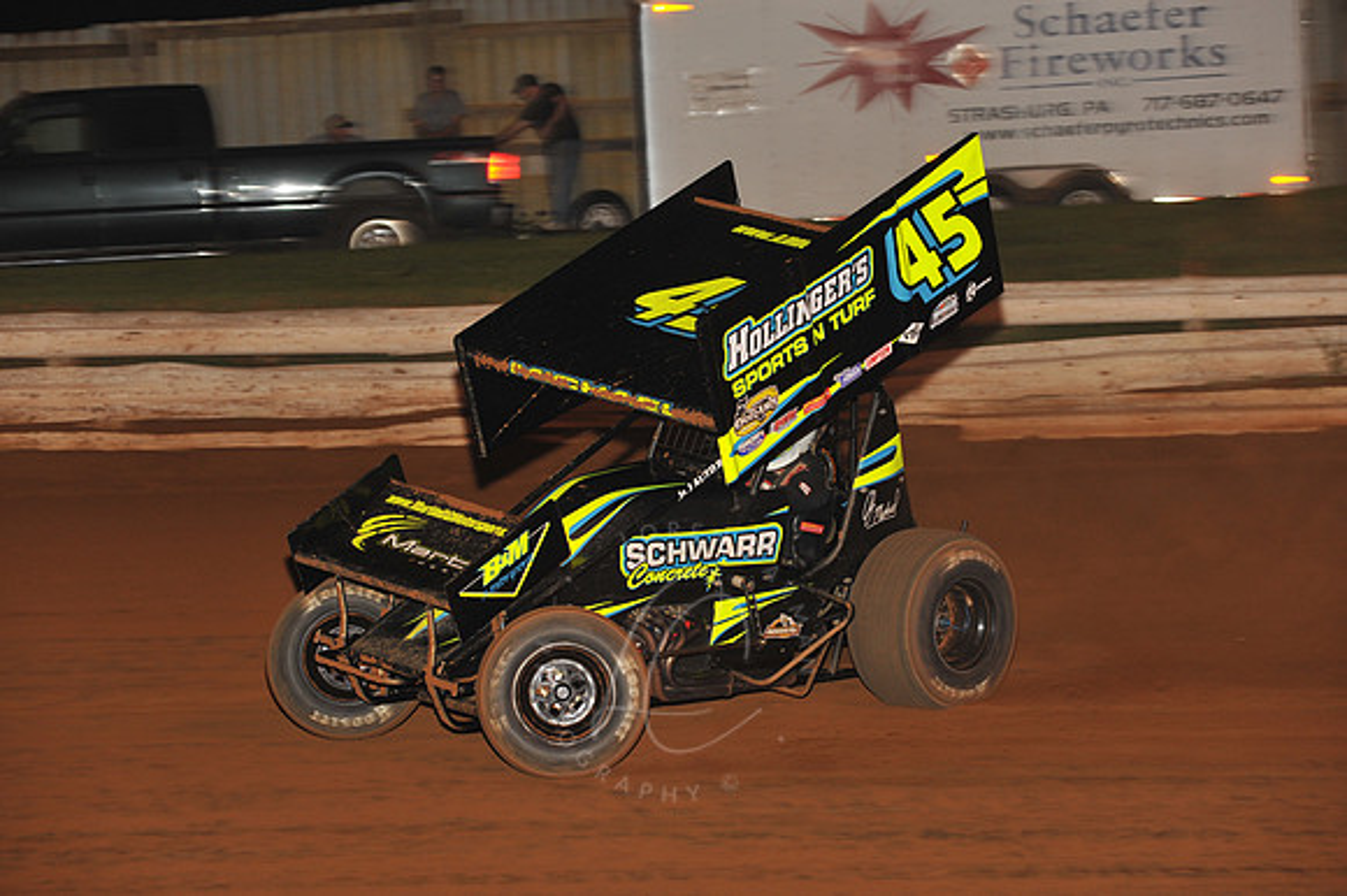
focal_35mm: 125
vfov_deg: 11.0
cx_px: 674
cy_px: 448
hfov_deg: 16.4
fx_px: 4674
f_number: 6.3
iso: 800
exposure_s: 1/250
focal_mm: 125
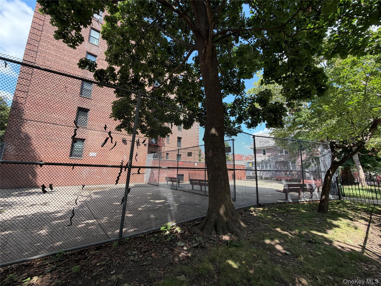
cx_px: 190
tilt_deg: +10.4
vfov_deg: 85.7
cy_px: 143
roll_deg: -2.0
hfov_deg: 102.1
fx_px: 154
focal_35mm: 14
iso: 50
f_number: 2.2
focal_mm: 2.22
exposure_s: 1/338
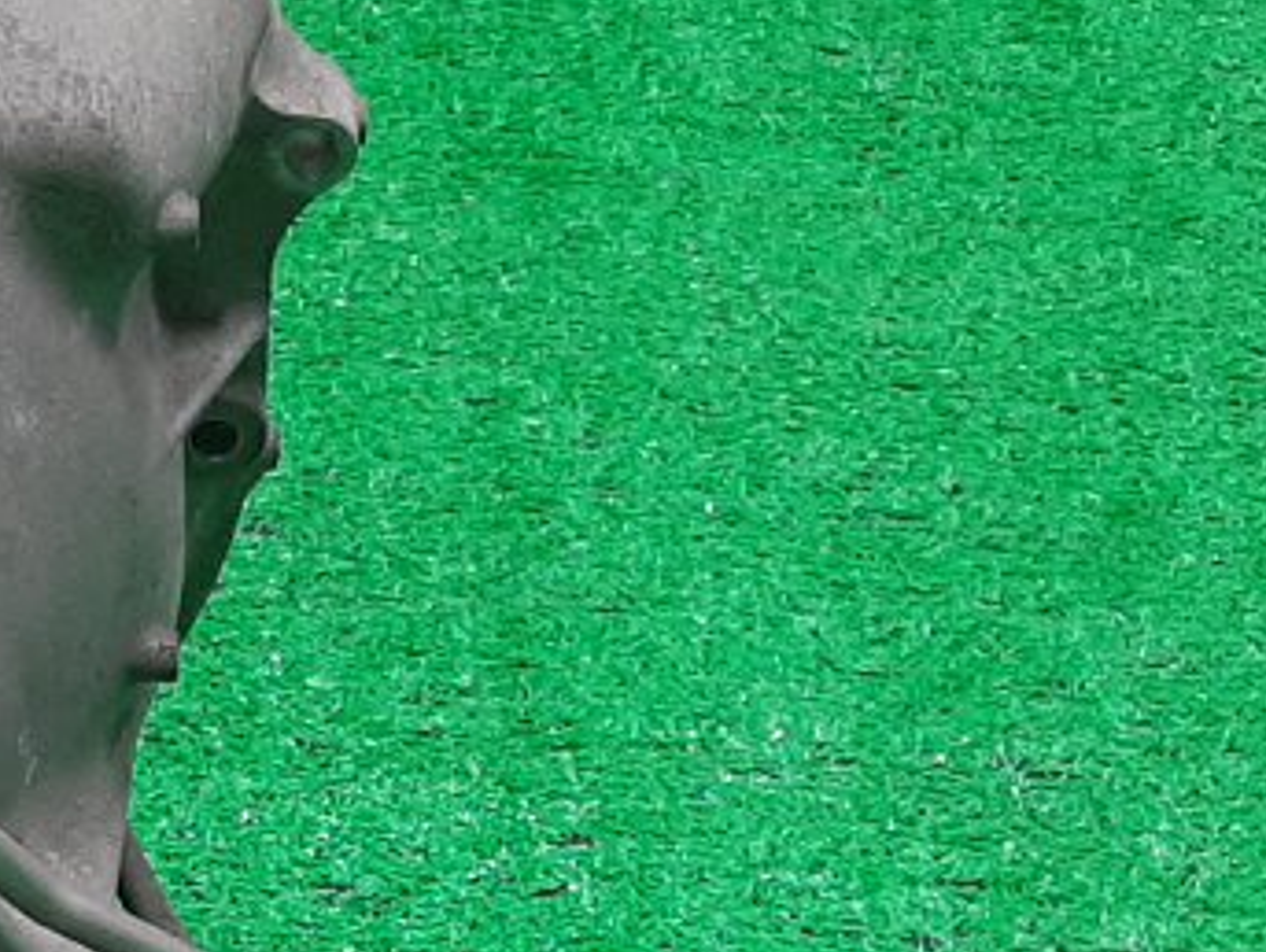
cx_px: 284
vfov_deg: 13.0
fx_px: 3991
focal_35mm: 109
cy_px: 1336
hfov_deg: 17.9
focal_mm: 3.93
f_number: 1.7
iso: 94
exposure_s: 1/50
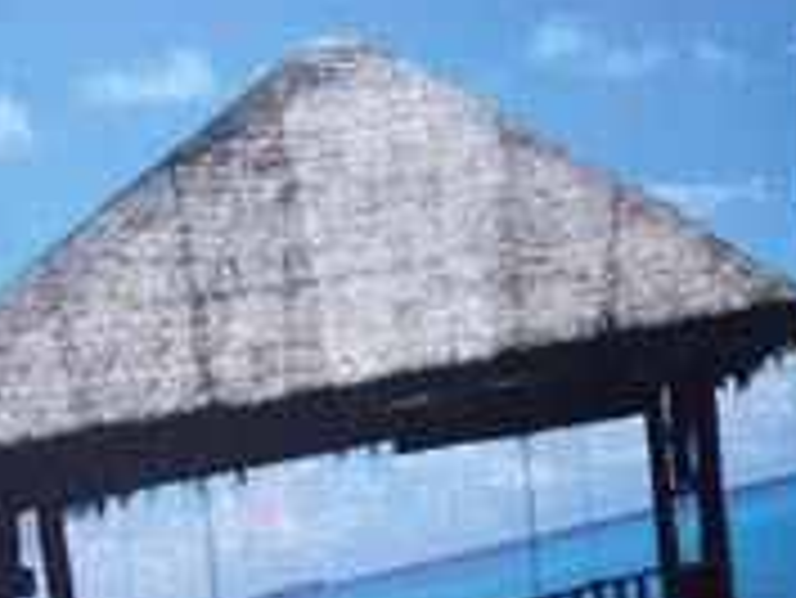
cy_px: 207
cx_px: 935
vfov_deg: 16.6
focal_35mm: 89
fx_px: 2048
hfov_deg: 20.7
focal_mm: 5.8
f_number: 2.6
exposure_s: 1/60
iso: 200
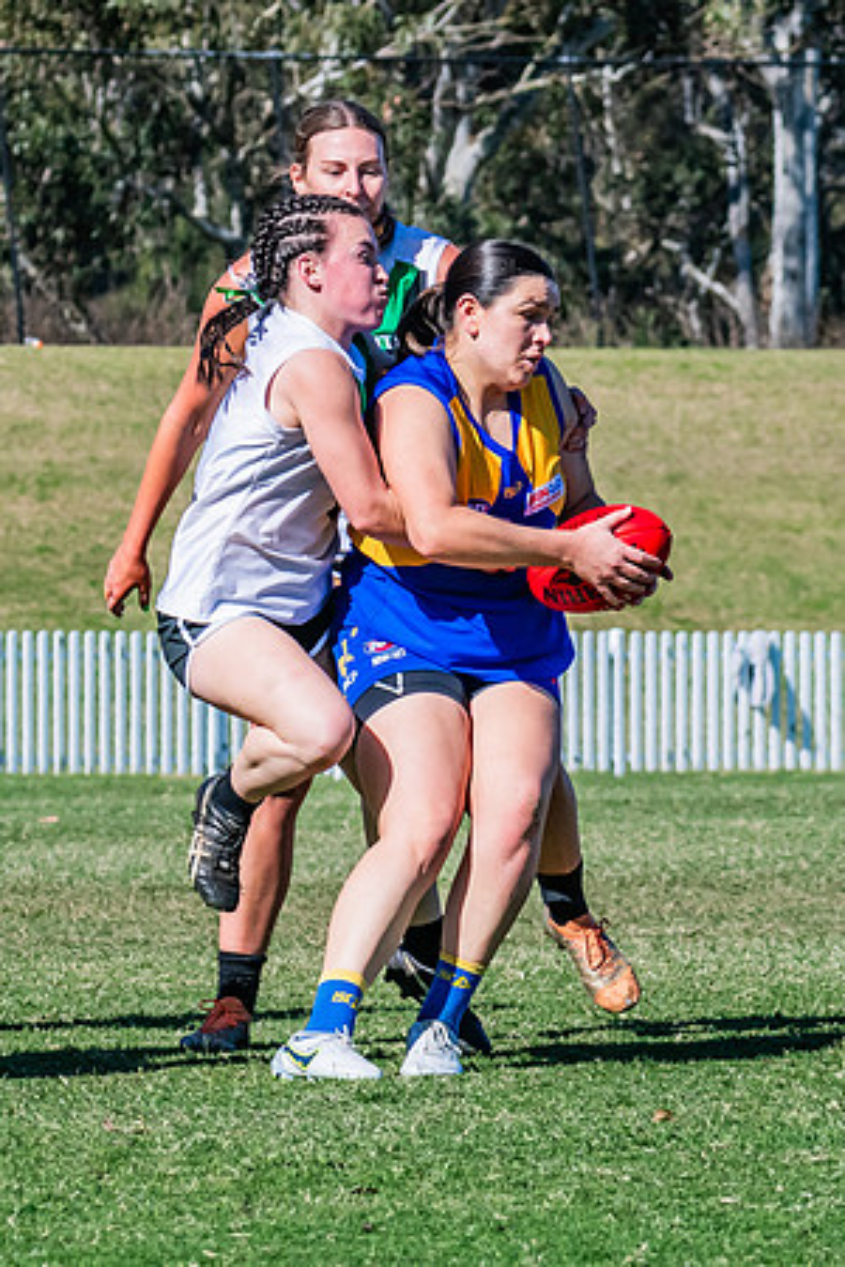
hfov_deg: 3.1
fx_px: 15823
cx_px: 571
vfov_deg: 4.6
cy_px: 658
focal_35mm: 449
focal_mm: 170
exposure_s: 1/1250
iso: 640
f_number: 11
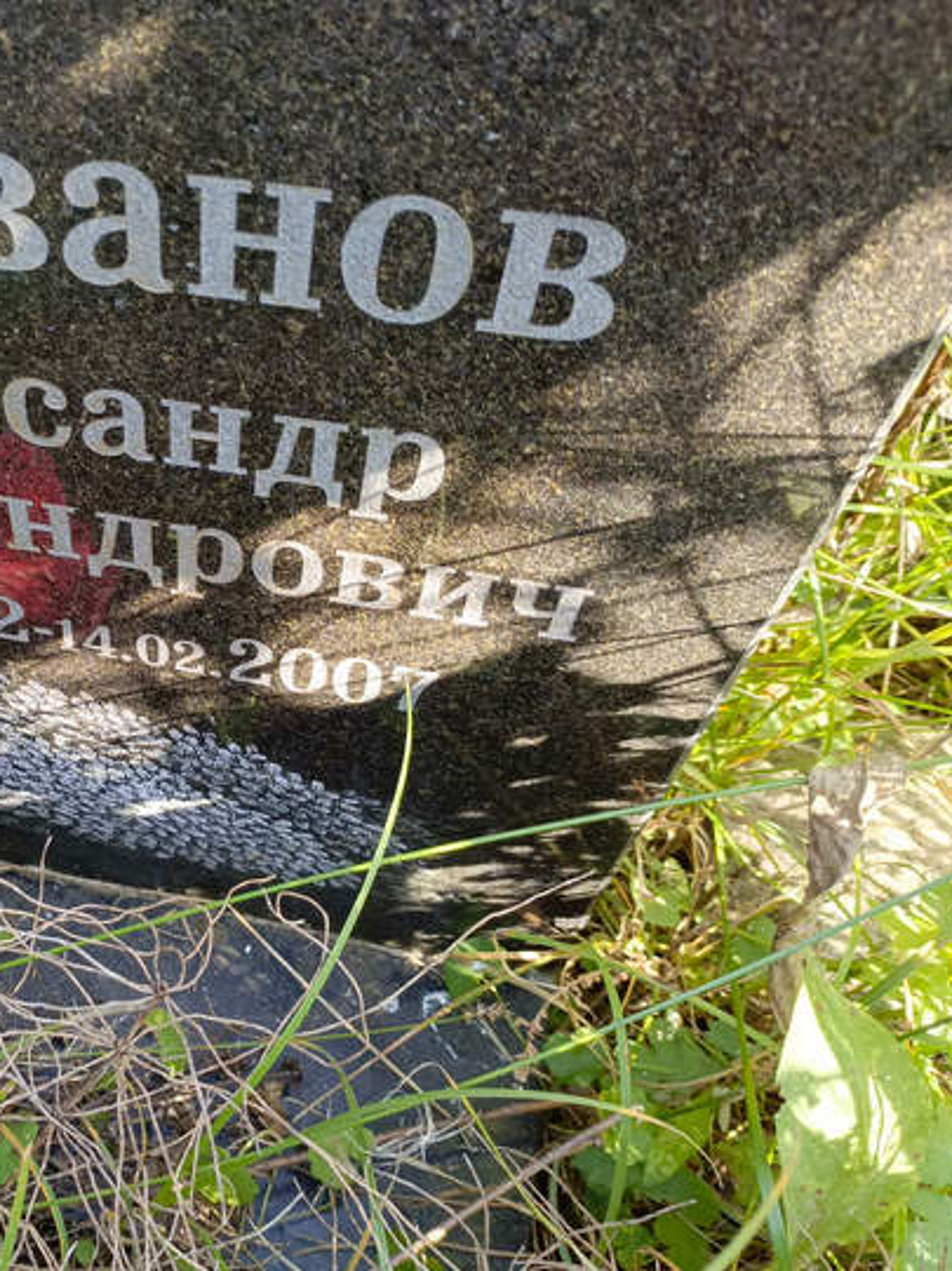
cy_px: 630
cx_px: 82
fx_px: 1358
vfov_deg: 50.2
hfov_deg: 36.1
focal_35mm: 37
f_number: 1.69
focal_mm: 4.76
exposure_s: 1/100
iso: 281
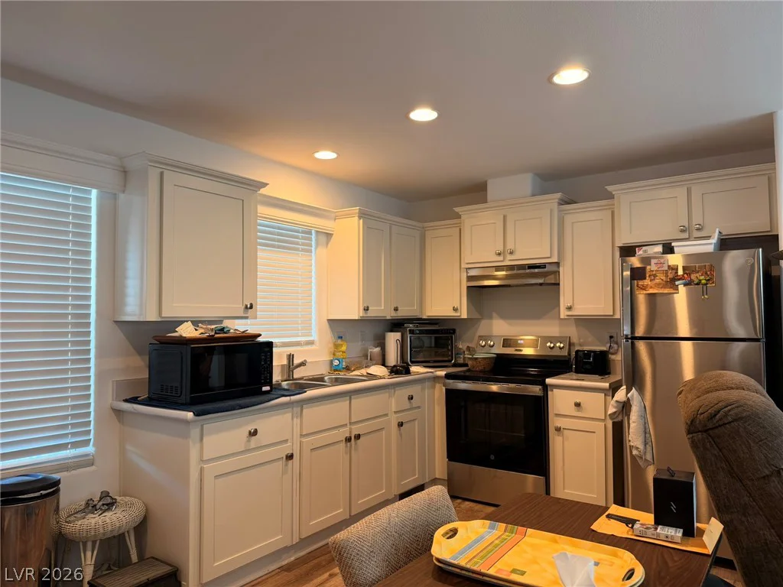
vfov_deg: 56.8
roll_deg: +0.4
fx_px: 543
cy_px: 294
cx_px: 392
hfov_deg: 71.6
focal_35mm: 24
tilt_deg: +2.0
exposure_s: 1/60
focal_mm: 6.76
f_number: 1.78
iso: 125
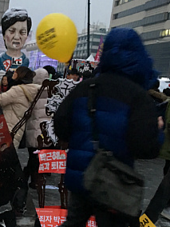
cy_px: 170
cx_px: -41
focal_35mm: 79
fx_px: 517
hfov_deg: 17.7
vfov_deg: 24.4
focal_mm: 4.15
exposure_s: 1/24
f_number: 2.2
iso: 200
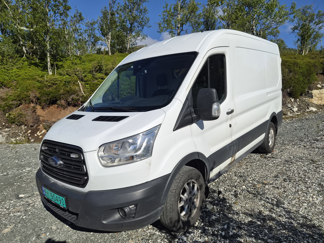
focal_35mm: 23
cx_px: 162
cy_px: 122
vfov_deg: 58.9
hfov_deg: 73.9
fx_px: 215
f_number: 1.8
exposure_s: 1/7696
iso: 64
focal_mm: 5.4
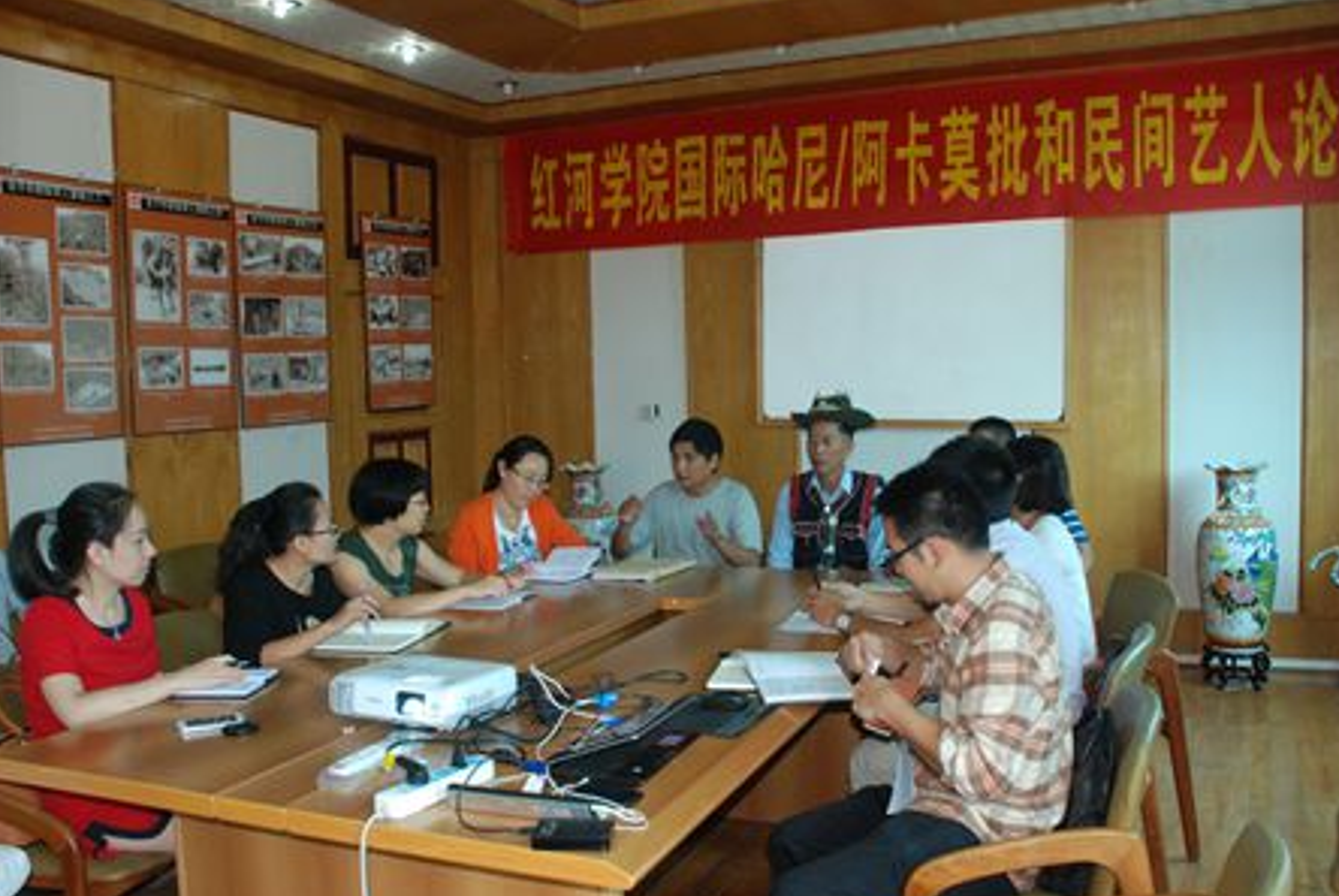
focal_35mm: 31
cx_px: 670
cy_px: 436
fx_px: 1154
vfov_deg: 42.4
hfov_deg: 60.2
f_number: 5
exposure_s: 1/60
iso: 800
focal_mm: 18
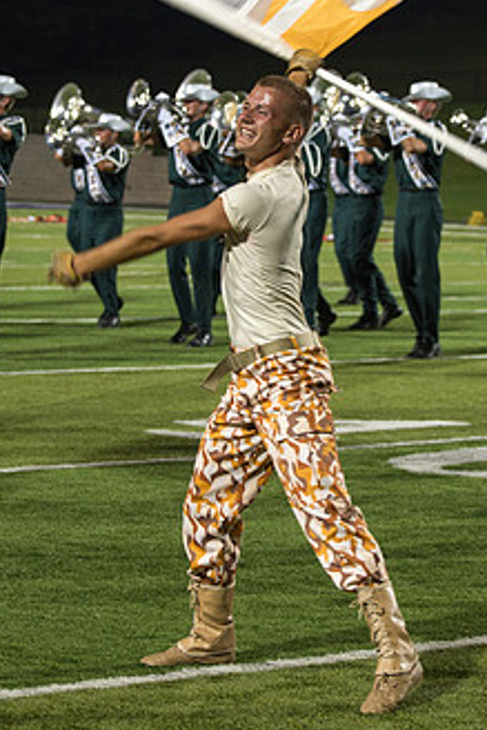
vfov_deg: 14.1
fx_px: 2939
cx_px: 248
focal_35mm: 145
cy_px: 250
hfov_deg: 9.5
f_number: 4.5
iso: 1400
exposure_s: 1/160
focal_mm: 70
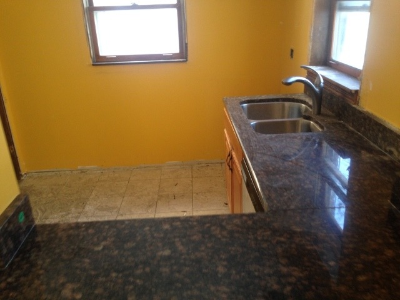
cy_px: 150
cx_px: 200
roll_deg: +1.4
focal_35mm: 33
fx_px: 381
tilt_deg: -20.6
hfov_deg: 55.4
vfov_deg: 42.9
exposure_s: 1/20
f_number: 2.4
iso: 64
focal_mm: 4.12
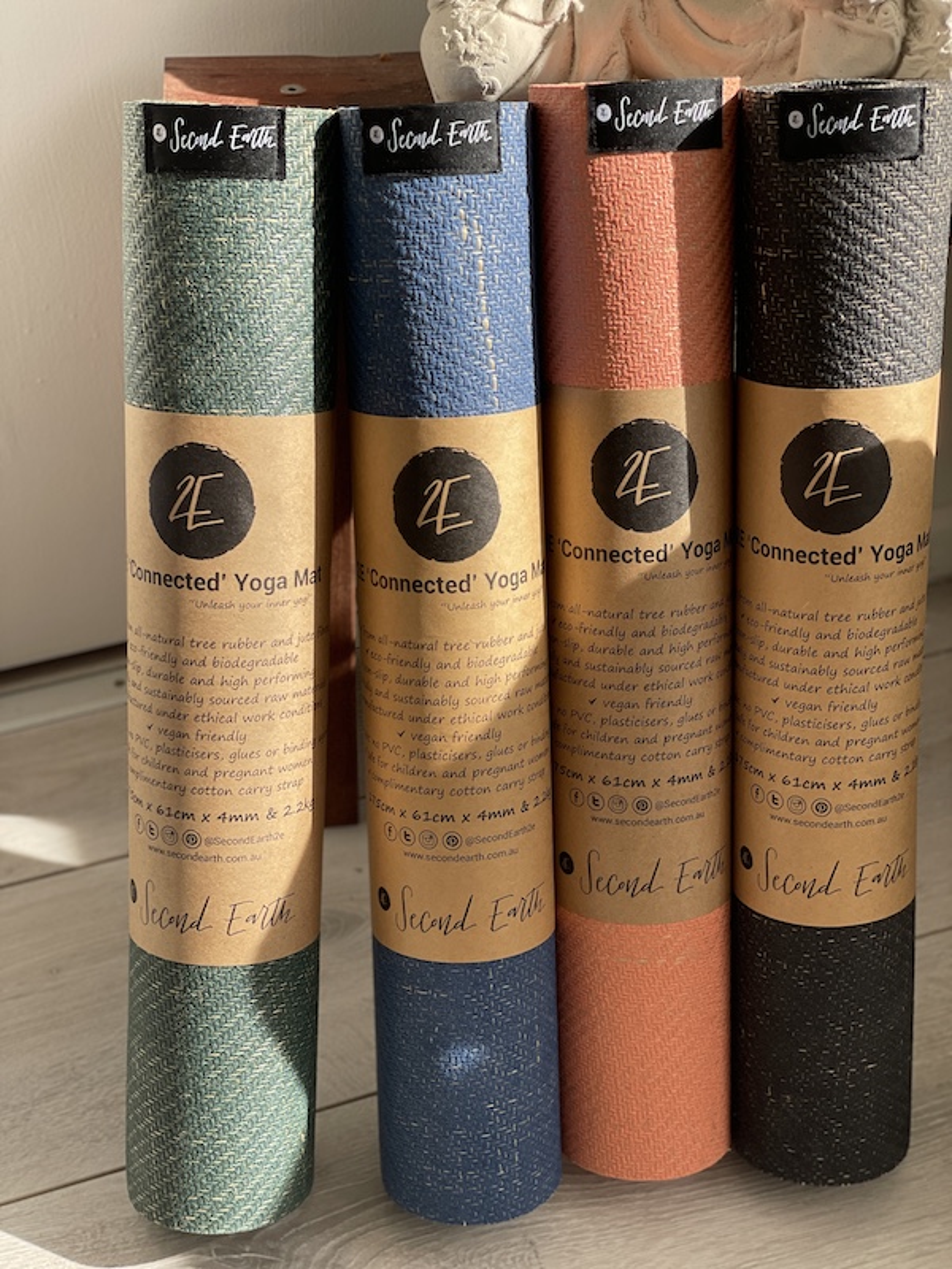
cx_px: 476
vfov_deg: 36.8
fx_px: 1907
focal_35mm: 52
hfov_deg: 28.0
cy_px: 634
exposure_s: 1/122
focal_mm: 6
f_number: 2
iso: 32
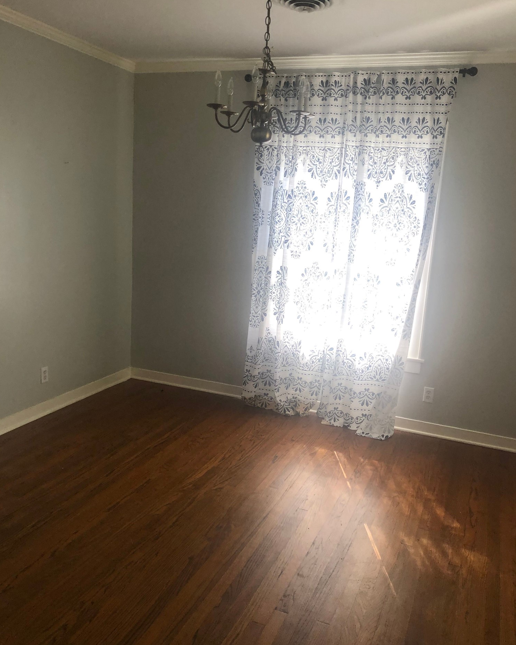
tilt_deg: -8.7
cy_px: 318
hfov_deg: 48.5
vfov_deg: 58.8
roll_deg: -1.5
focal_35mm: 30
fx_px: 573
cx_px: 257
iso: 25
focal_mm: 3.99
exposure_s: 1/30
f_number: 1.8
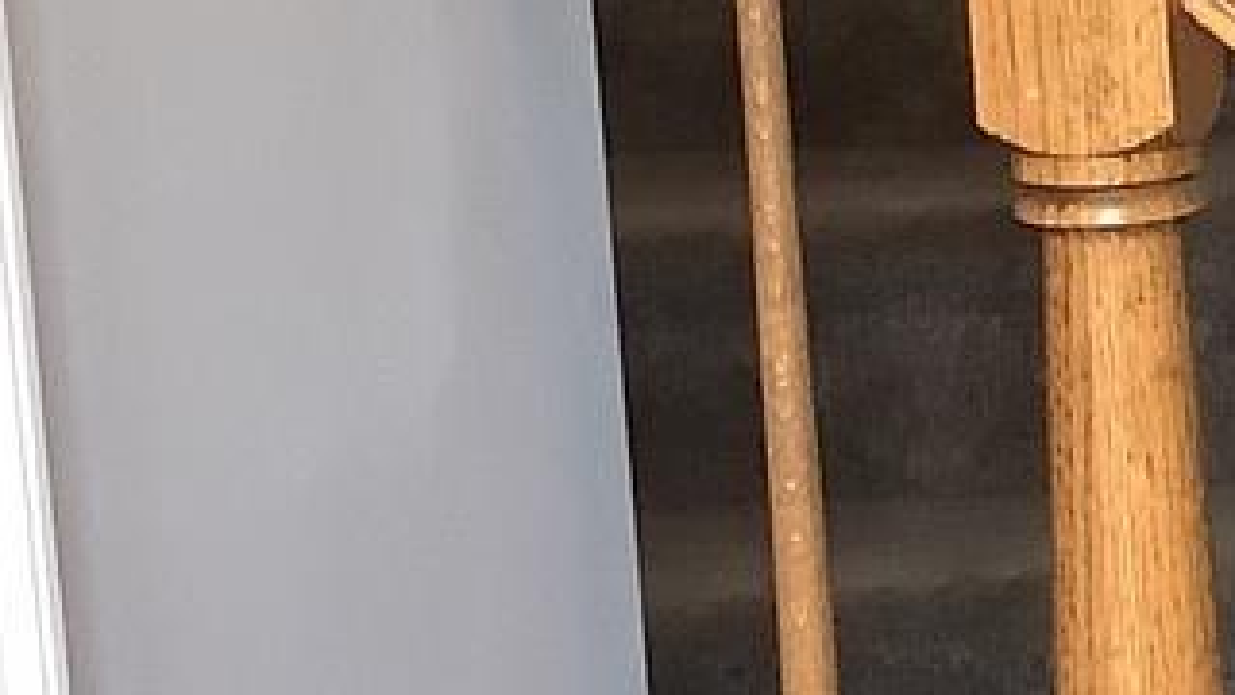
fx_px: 4978
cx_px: 2632
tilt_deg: -10.7
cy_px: 93
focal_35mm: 152
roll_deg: +0.4
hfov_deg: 12.2
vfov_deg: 8.0
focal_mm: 3.3
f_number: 2.4
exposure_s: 1/60
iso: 160
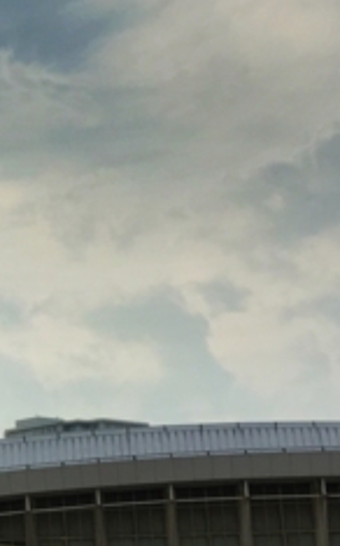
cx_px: -396
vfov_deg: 19.8
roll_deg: +0.1
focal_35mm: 105
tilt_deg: +10.8
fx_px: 1559
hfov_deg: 11.0
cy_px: 346
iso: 32
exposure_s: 1/5650
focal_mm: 4.15
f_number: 2.2
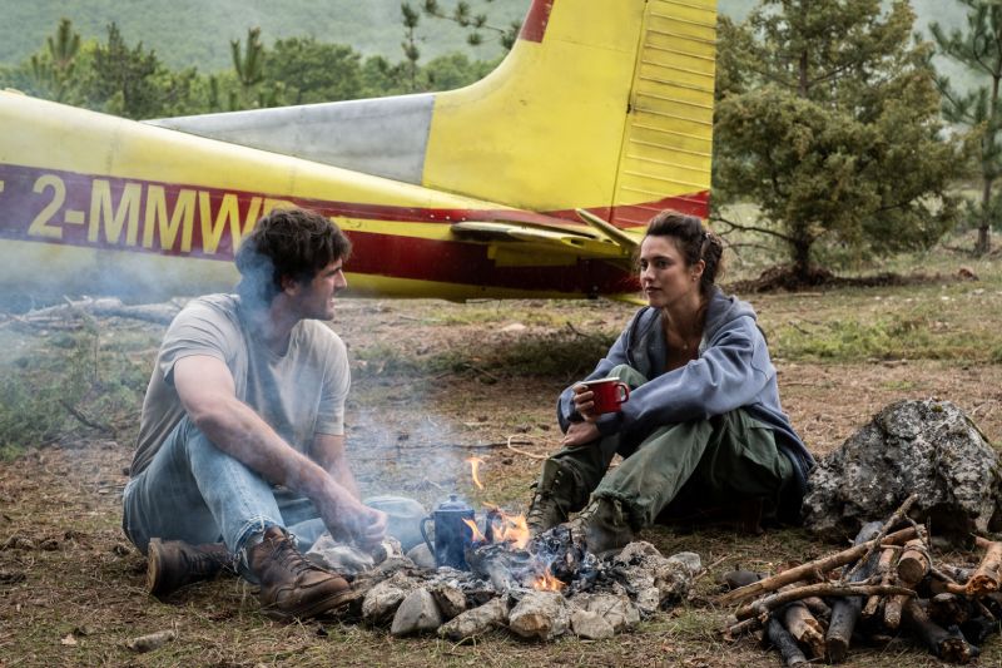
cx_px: 501
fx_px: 1976
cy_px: 334
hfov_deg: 28.5
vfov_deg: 19.2
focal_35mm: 71
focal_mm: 47
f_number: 6.4
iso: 320
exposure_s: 1/250
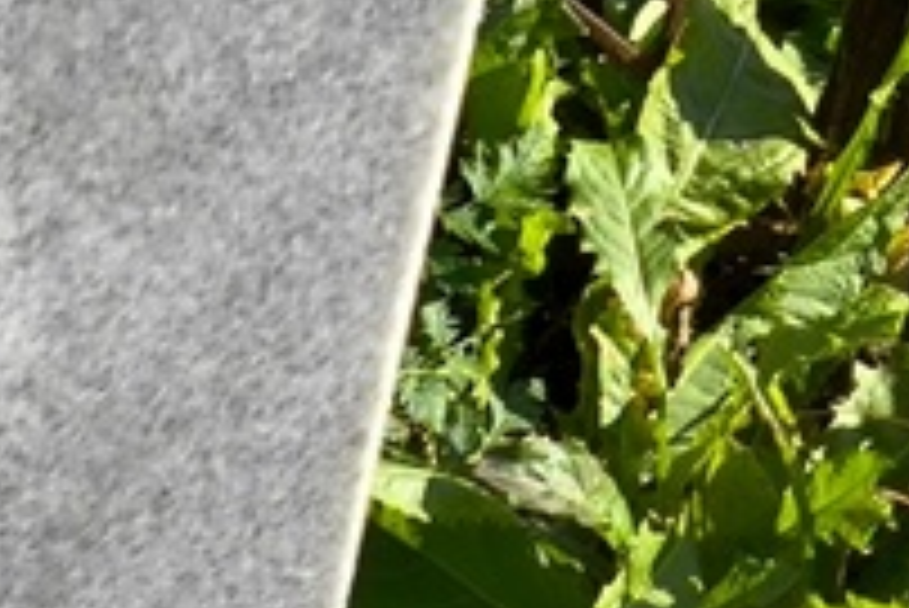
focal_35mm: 206
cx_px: -794
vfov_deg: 6.6
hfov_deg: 9.4
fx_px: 5205
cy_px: -171
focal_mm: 4.71
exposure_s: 1/569
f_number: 1.7
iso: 50
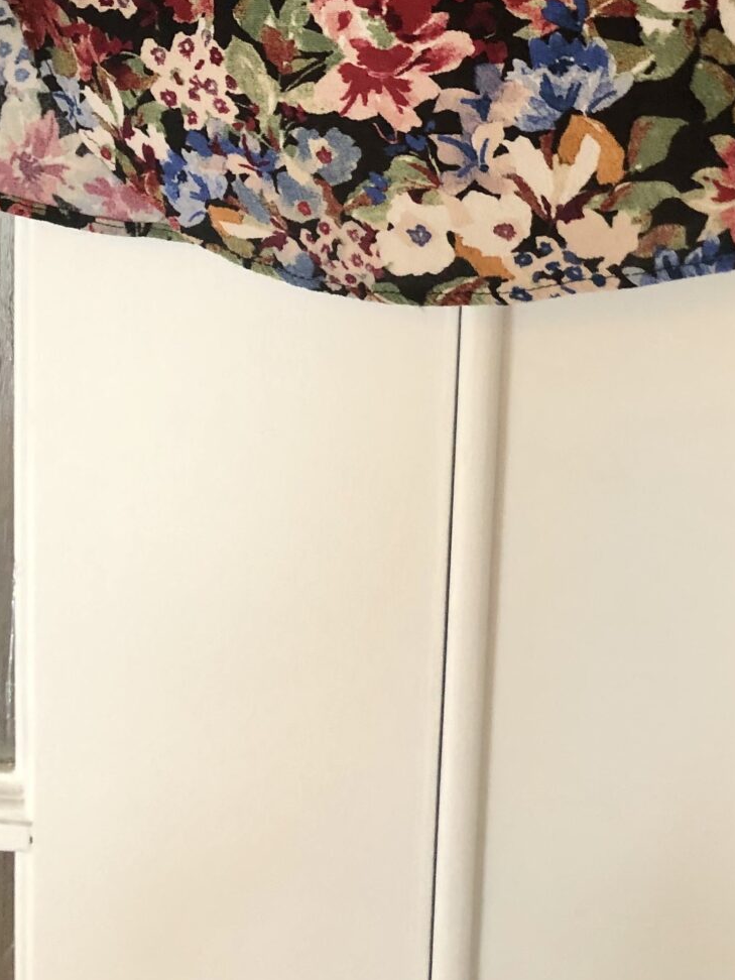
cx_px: 351
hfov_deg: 24.8
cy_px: -6
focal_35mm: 59
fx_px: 1670
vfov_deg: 30.3
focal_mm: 3.99
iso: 50
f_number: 1.8
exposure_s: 1/15
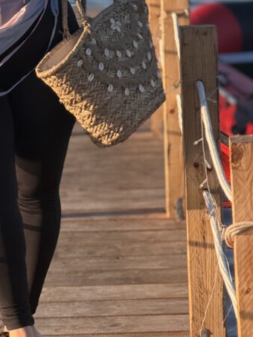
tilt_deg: -7.6
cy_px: 80
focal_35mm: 206
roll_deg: +2.7
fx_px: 2007
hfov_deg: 7.2
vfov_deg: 9.6
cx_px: -7
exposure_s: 1/579
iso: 50
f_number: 2.8
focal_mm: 16.89
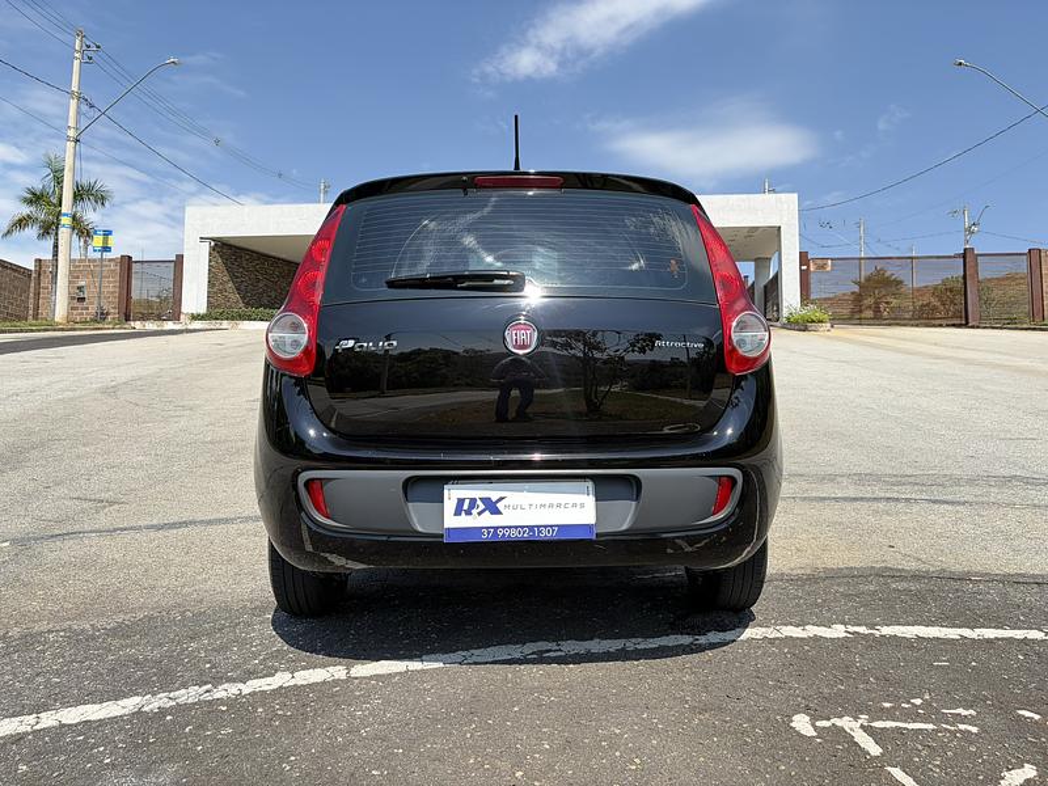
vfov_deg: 53.1
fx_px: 787
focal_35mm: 26
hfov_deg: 67.3
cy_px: 393
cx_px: 524
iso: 64
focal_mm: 5.96
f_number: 1.6
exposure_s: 1/1484
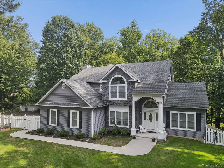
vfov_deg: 56.8
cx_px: 112
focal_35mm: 24
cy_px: 84
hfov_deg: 71.6
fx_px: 155
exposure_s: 1/500
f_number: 2.8
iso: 100
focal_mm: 4.5
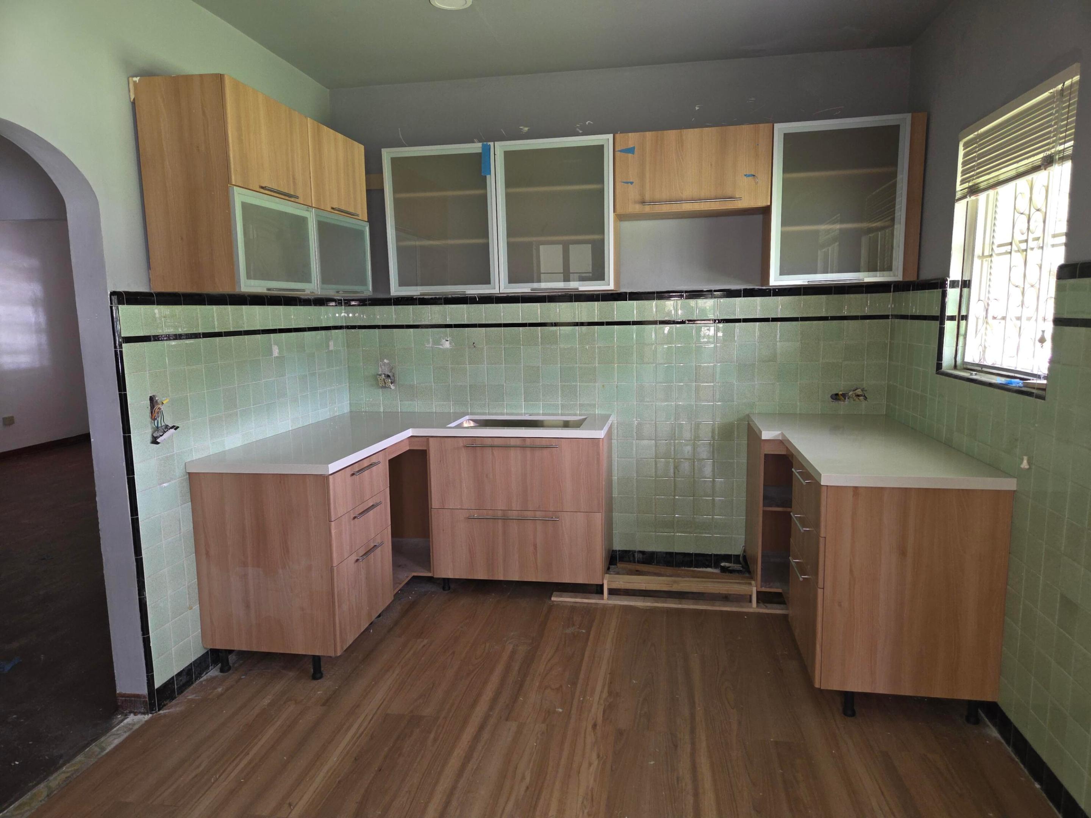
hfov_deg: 73.9
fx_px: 725
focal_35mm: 23
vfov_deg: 58.9
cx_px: 546
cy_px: 409
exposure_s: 1/24
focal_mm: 5.4
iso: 125
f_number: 1.8
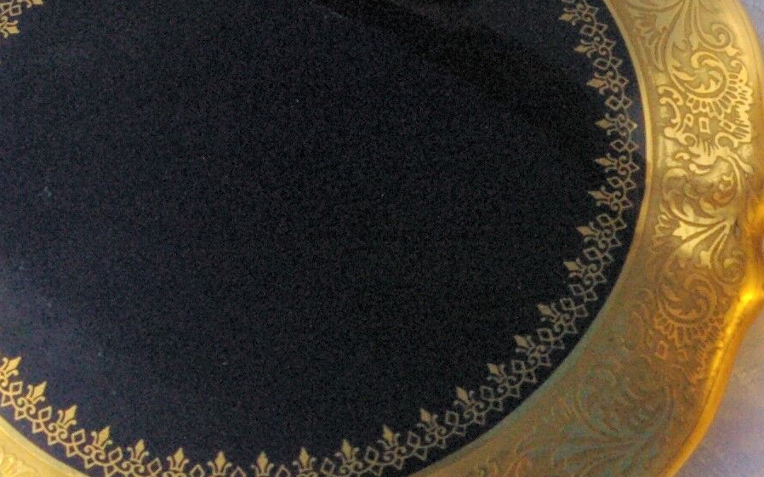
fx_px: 2769
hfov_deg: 15.1
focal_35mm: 133
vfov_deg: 9.9
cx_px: 943
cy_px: 262
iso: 1600
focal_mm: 26
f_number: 11
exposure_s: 1/1000
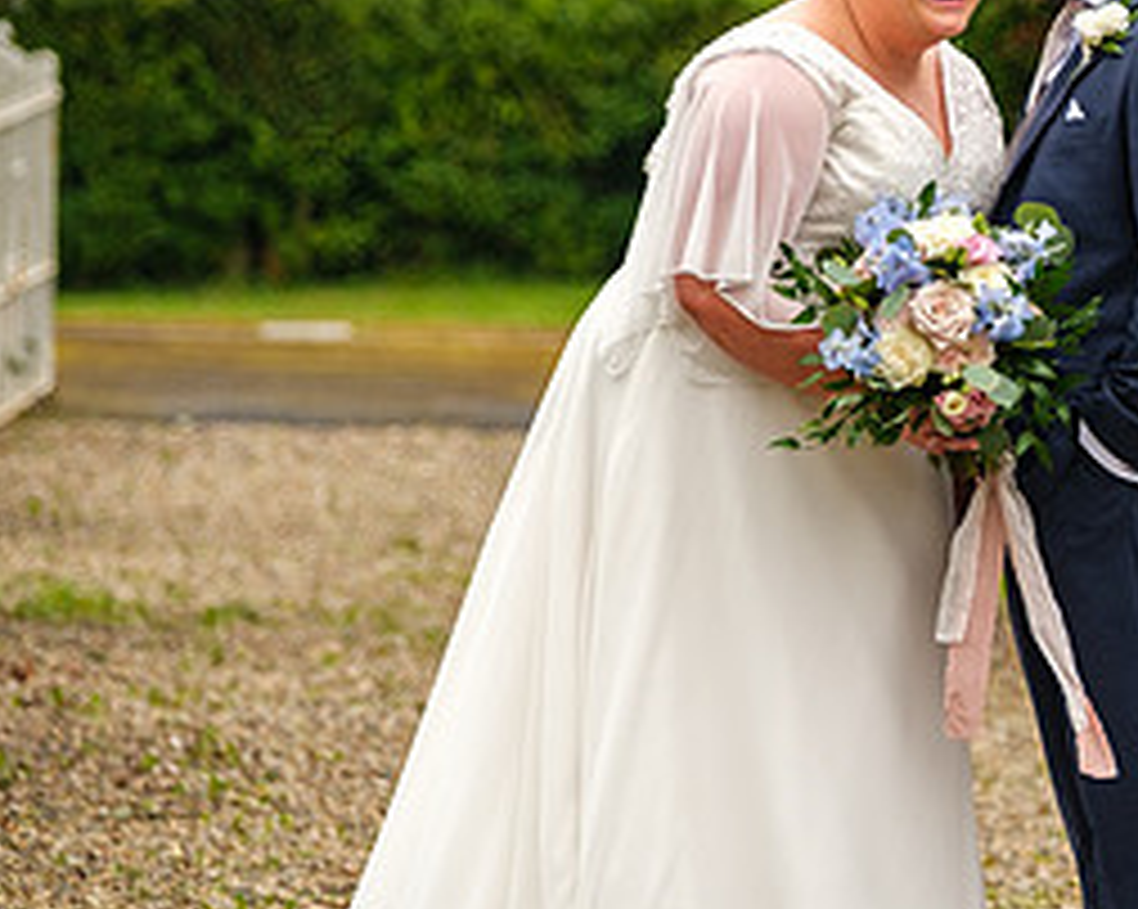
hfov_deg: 4.3
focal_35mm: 450
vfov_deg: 3.4
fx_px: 15144
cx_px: 827
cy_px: 151
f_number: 2.8
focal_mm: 98.2
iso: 200
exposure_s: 1/250
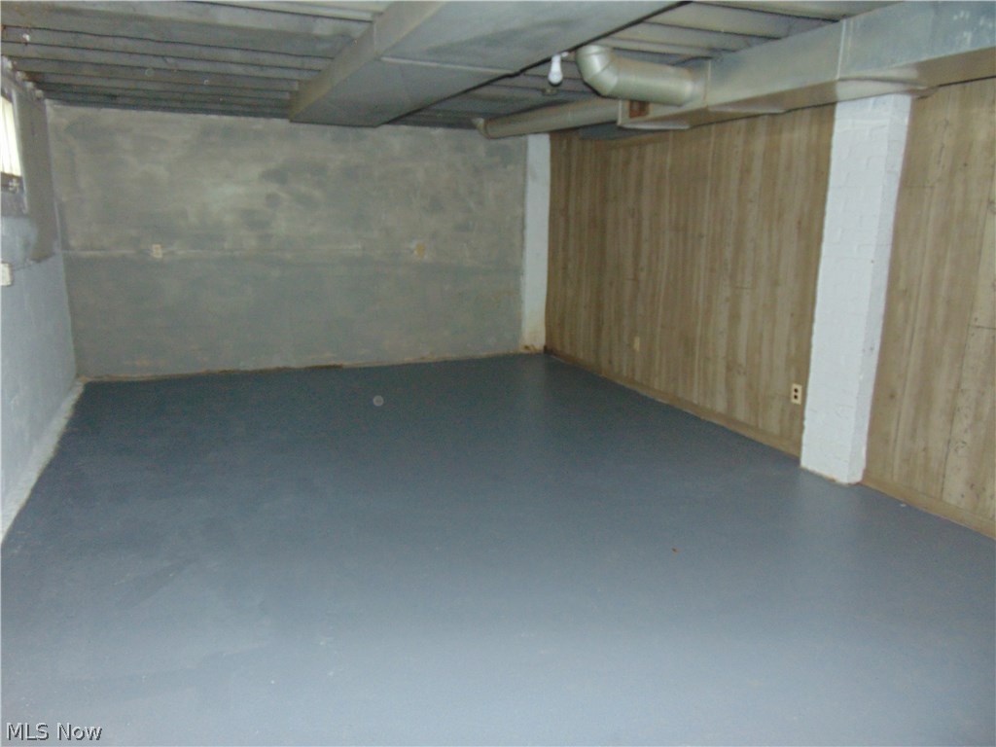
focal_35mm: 25
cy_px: 374
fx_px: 719
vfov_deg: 54.9
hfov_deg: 69.4
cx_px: 498
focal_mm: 4.5
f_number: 3
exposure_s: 1/30
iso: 200
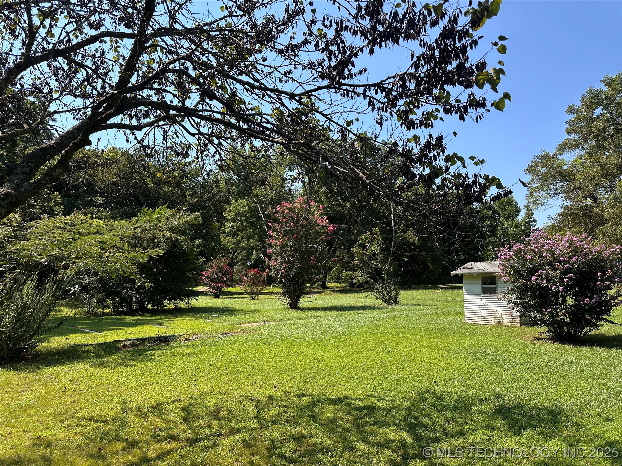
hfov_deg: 71.6
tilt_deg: +7.4
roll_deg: -0.3
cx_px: 311
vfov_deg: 56.8
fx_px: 431
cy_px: 233
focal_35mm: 24
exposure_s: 1/2353
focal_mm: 6.86
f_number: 1.78
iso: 80
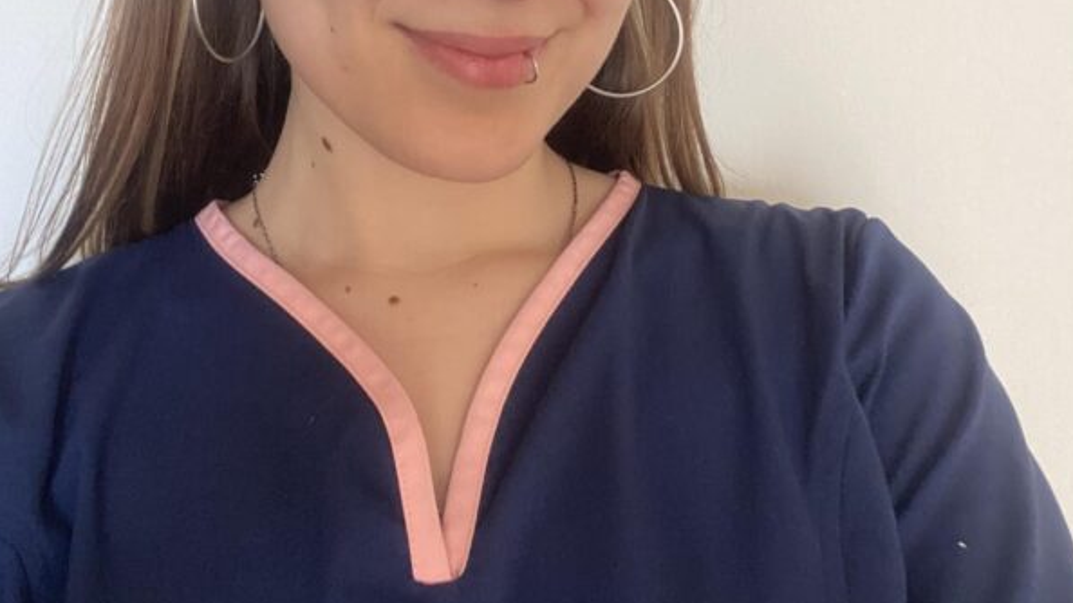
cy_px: 67
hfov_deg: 46.4
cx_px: 540
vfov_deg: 26.3
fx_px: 1252
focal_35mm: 44
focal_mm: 2.71
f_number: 2.2
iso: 320
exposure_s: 1/60
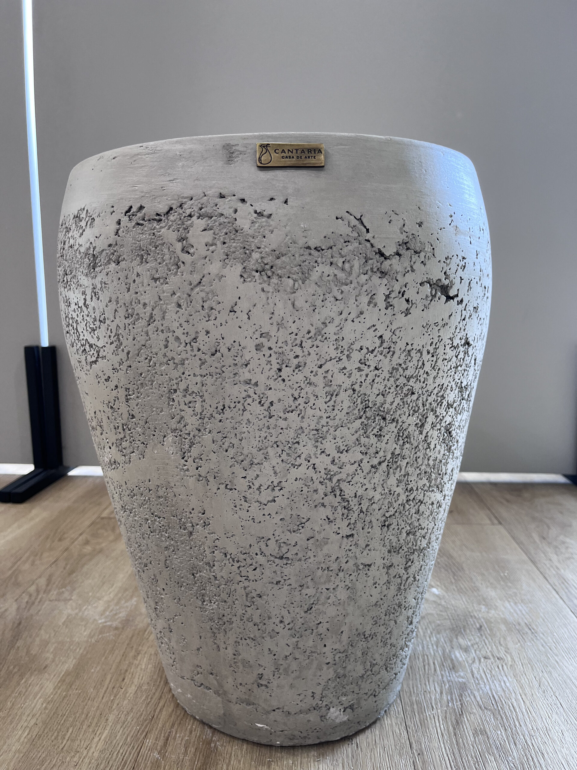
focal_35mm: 26
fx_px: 578
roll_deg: +0.3
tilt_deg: -9.0
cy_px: 385
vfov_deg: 67.3
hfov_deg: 53.1
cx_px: 288
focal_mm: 5.1
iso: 80
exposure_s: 1/120
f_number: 1.6
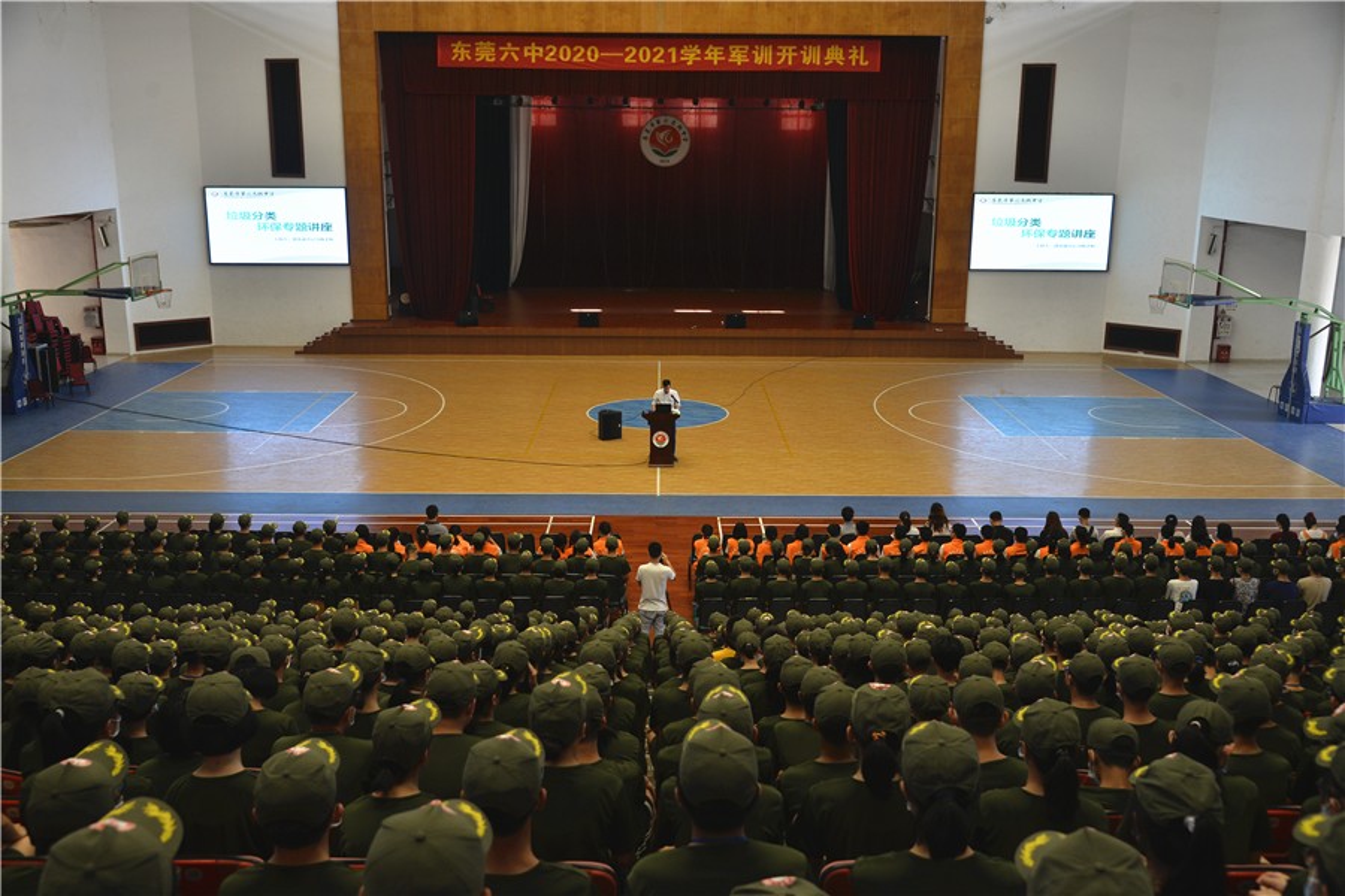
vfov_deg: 41.1
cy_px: 448
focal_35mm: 32
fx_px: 1195
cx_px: 672
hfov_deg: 58.7
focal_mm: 32
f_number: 5.6
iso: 640
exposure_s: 1/100
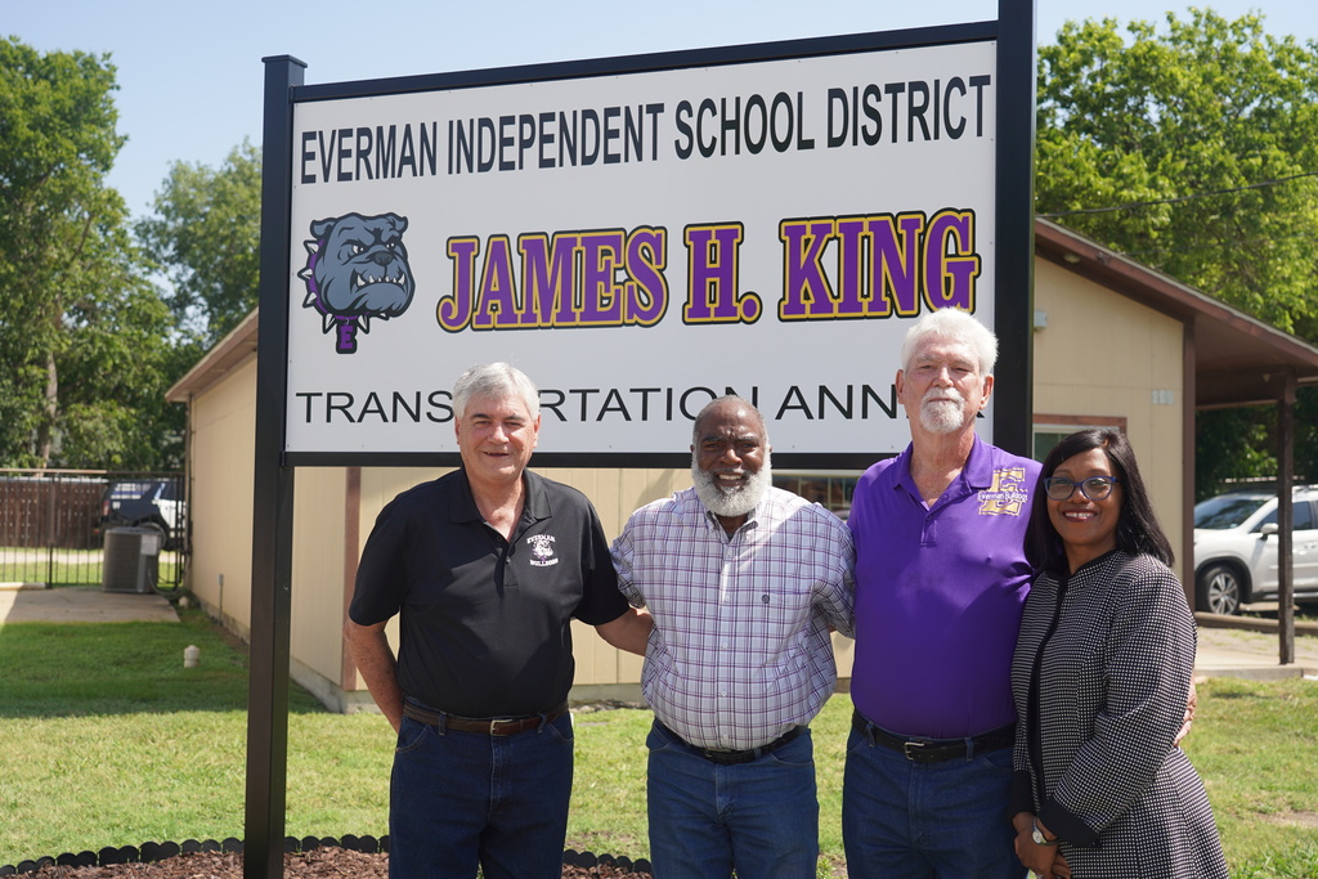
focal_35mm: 42
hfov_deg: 46.4
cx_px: 659
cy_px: 440
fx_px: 1538
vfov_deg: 31.9
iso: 100
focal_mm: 42
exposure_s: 1/400
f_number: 4.5
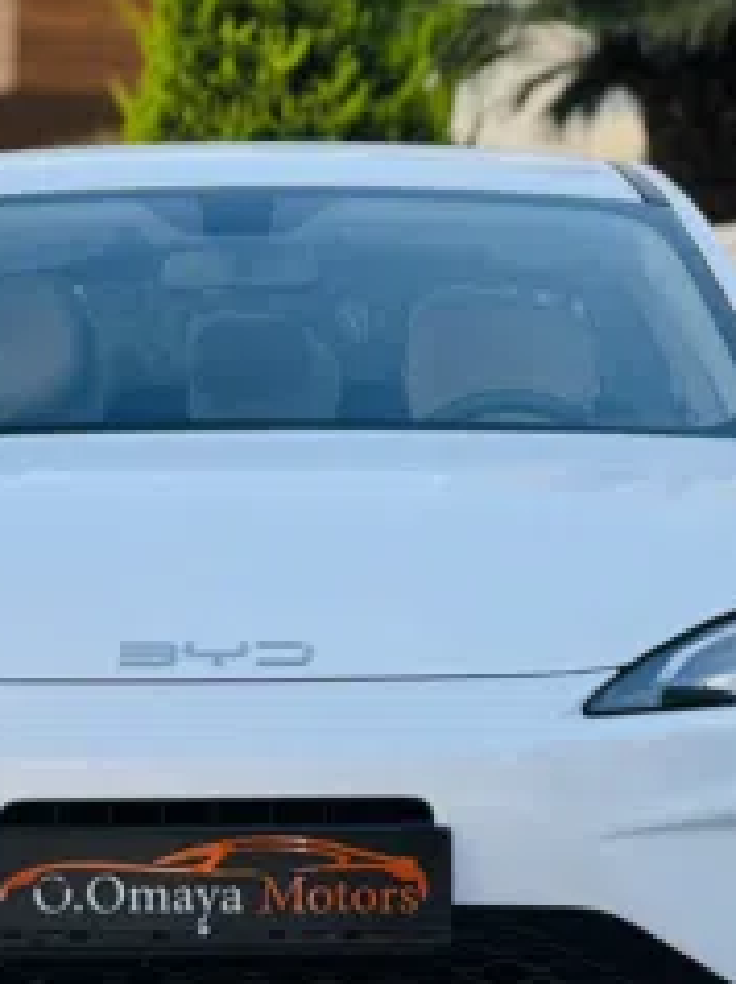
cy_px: 320
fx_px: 7640
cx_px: 219
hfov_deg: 5.5
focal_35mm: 269
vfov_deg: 7.4
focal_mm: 15.66
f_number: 2.8
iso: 50
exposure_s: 1/680
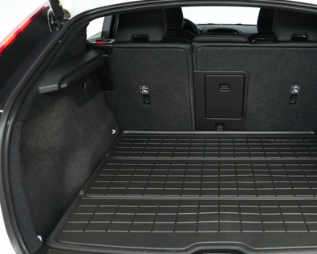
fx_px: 357
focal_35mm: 38
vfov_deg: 39.2
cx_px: 222
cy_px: 129
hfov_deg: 46.8
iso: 6400
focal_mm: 25
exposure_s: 1/160
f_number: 2.8
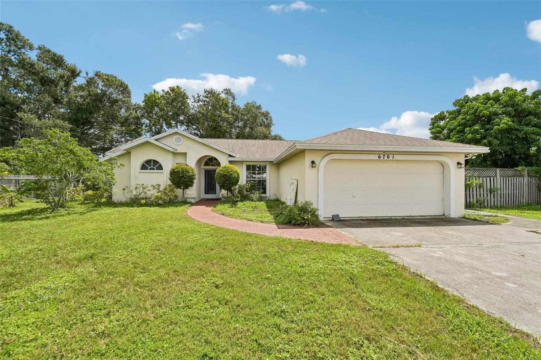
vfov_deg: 81.2
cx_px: 270
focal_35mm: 14
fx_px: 210
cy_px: 180
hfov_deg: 104.3
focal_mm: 14
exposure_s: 1/1600
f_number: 8
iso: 400
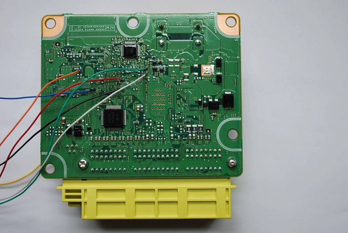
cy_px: 116
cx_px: 174
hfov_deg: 43.6
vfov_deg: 29.9
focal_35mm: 45
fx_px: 435
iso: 100
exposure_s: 1/15
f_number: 4.8
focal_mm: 30
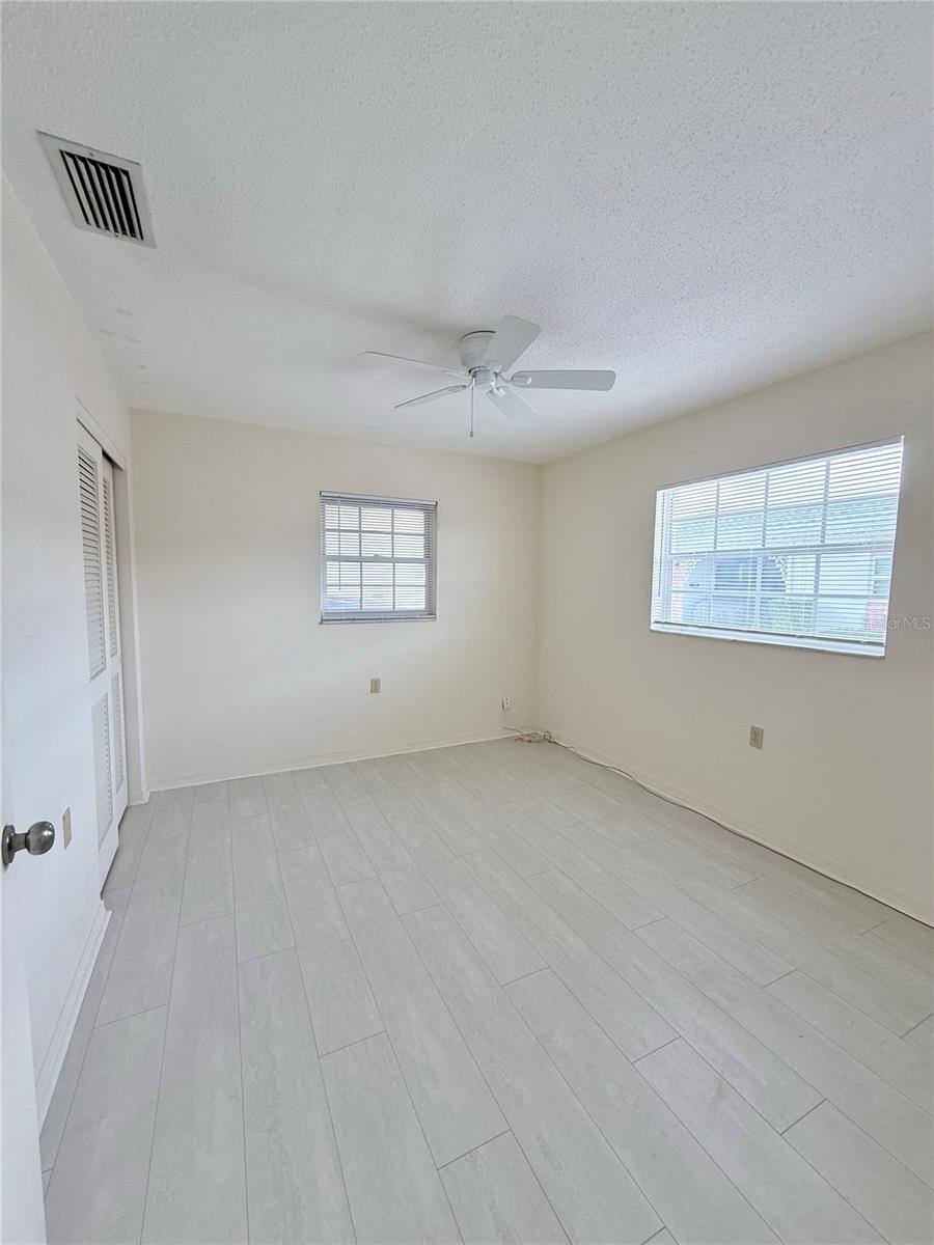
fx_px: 504
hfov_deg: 85.7
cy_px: 622
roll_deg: -0.2
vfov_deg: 102.1
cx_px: 467
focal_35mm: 14
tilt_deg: -3.3
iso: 100
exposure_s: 1/99
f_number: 2.2
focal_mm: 2.22
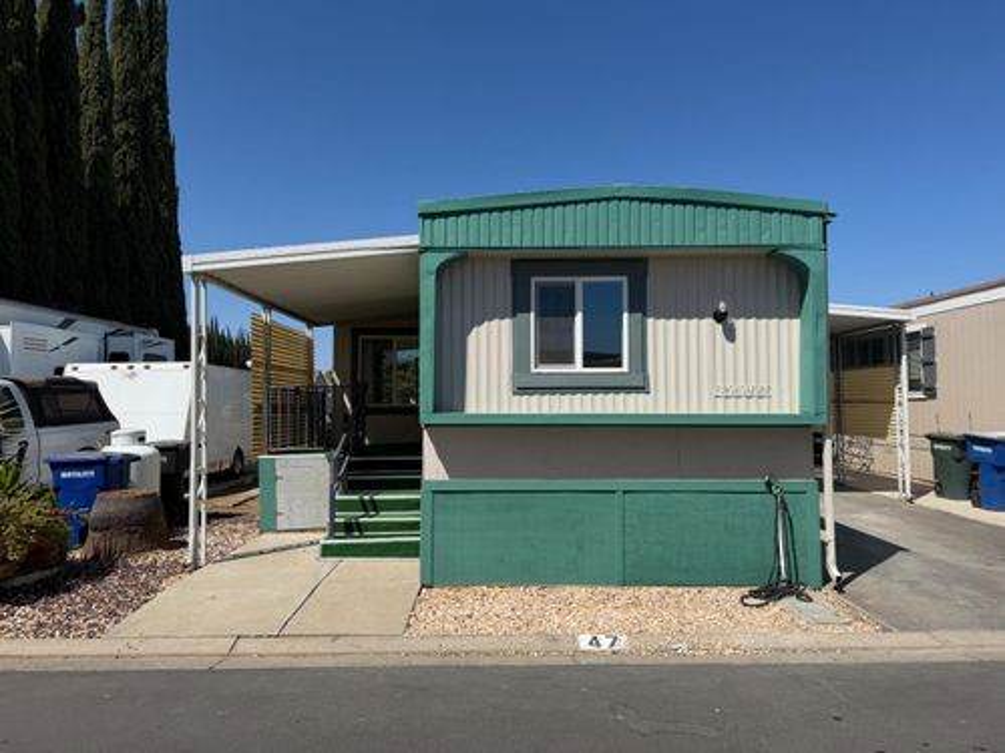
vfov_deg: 56.8
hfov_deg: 71.6
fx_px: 697
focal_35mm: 24
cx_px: 502
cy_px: 376
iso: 80
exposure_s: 1/6173
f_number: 1.78
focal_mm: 6.76
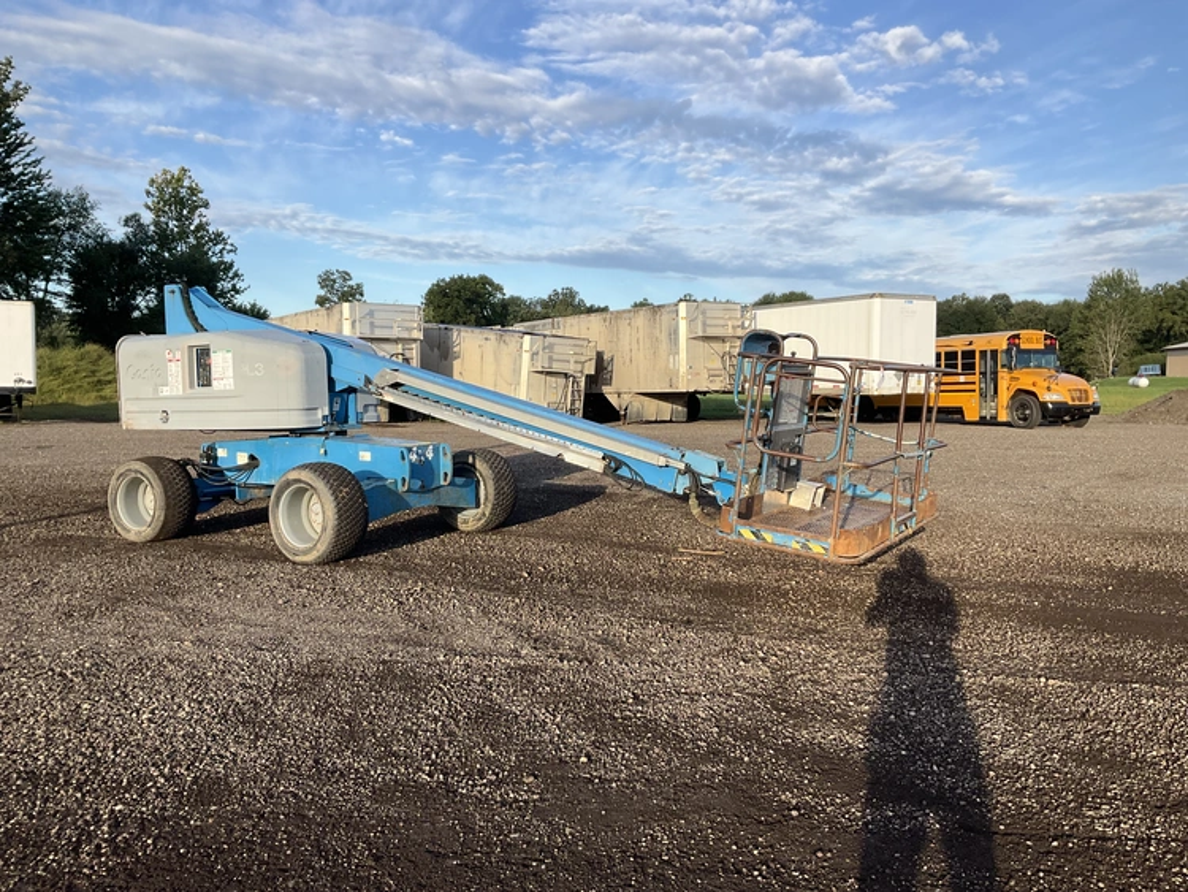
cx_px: 594
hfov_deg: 61.6
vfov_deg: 48.3
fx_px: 996
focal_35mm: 29
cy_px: 446
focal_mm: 3
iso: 25
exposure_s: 1/1098
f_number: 1.8
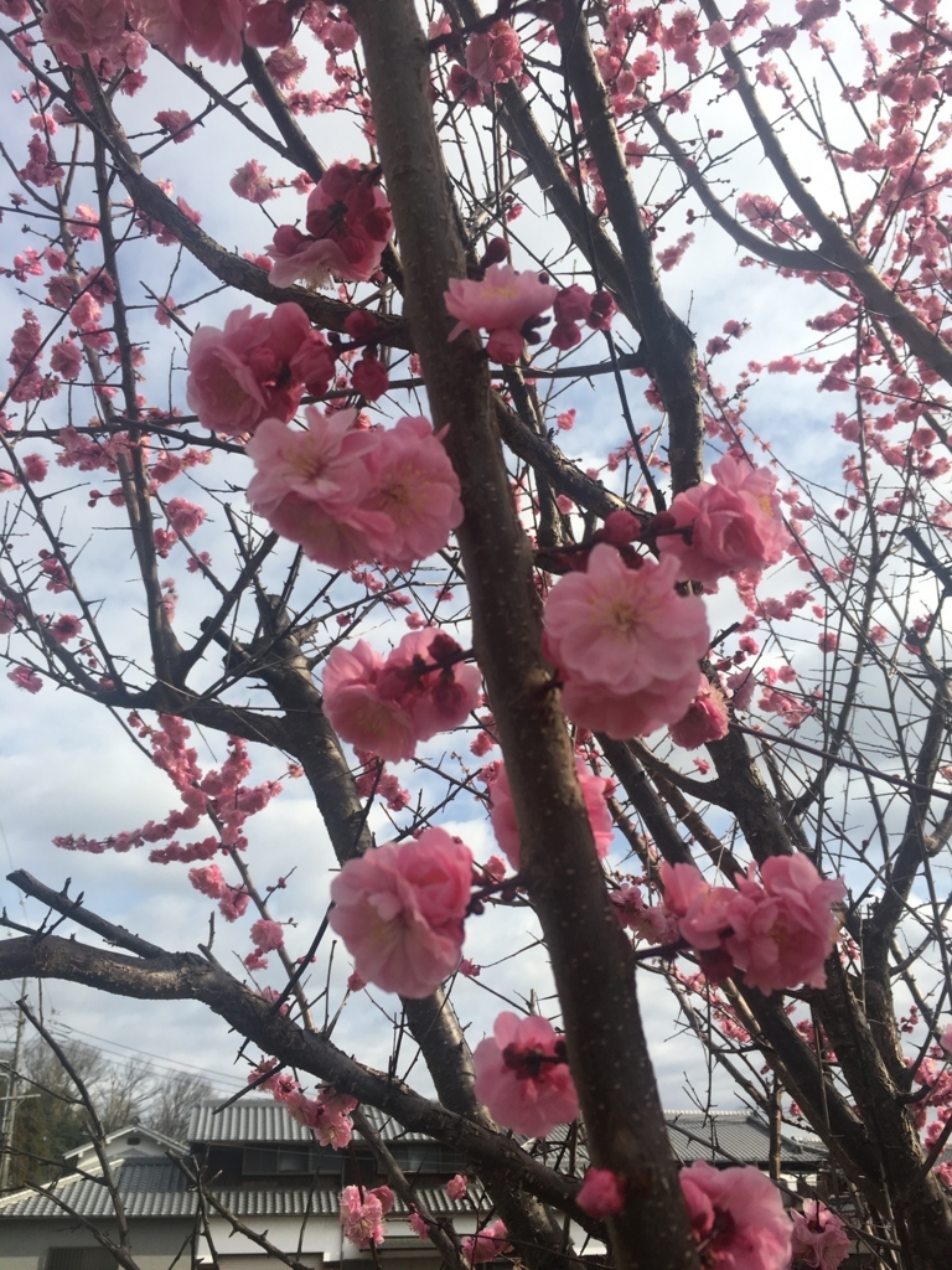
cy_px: 635
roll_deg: +2.4
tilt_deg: +29.9
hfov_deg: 48.2
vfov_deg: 61.7
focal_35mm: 29
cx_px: 476
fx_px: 1063
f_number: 2.2
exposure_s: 1/1451
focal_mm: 4.15
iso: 25
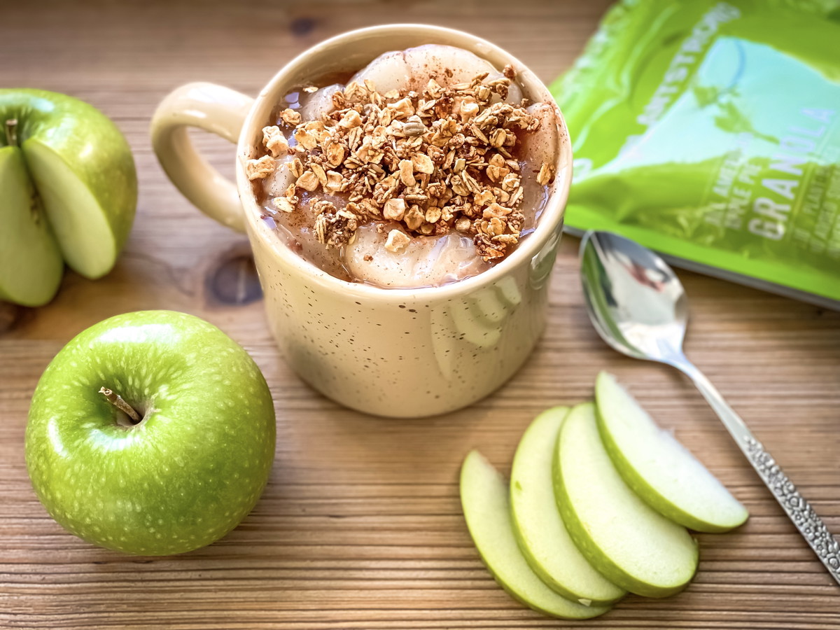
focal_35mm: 52
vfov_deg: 28.0
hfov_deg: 36.8
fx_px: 1262
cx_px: 420
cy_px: 315
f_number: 2
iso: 50
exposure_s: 1/120
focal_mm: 6
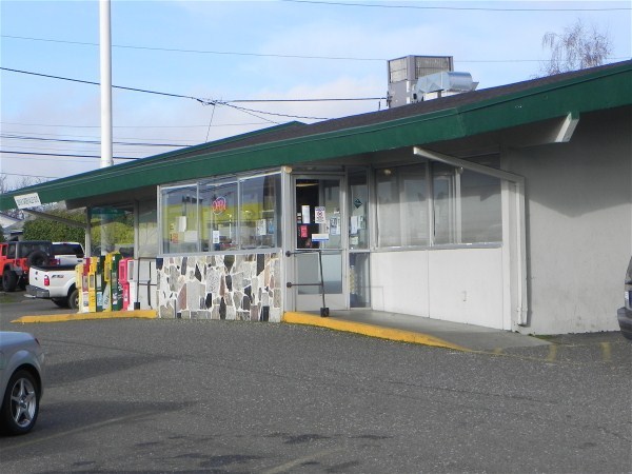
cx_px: 316
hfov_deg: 20.7
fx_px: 1734
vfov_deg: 15.6
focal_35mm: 95
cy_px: 237
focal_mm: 16.9
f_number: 7.1
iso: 160
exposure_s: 1/342
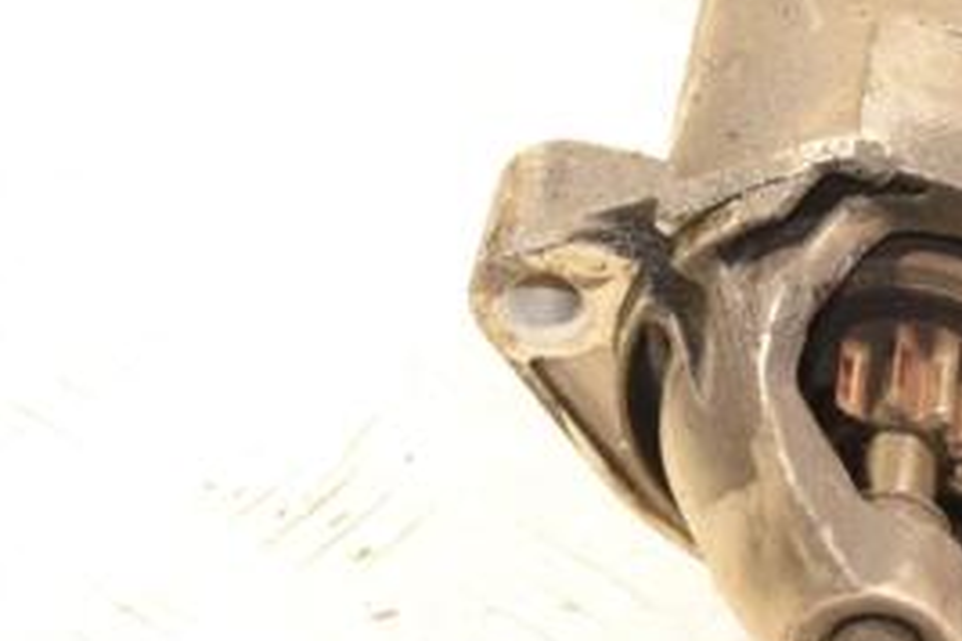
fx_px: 3420
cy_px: 83
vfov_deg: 10.7
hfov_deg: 15.6
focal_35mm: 128
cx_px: 1077
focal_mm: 38
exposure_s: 1/80
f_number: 5.6
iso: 1600
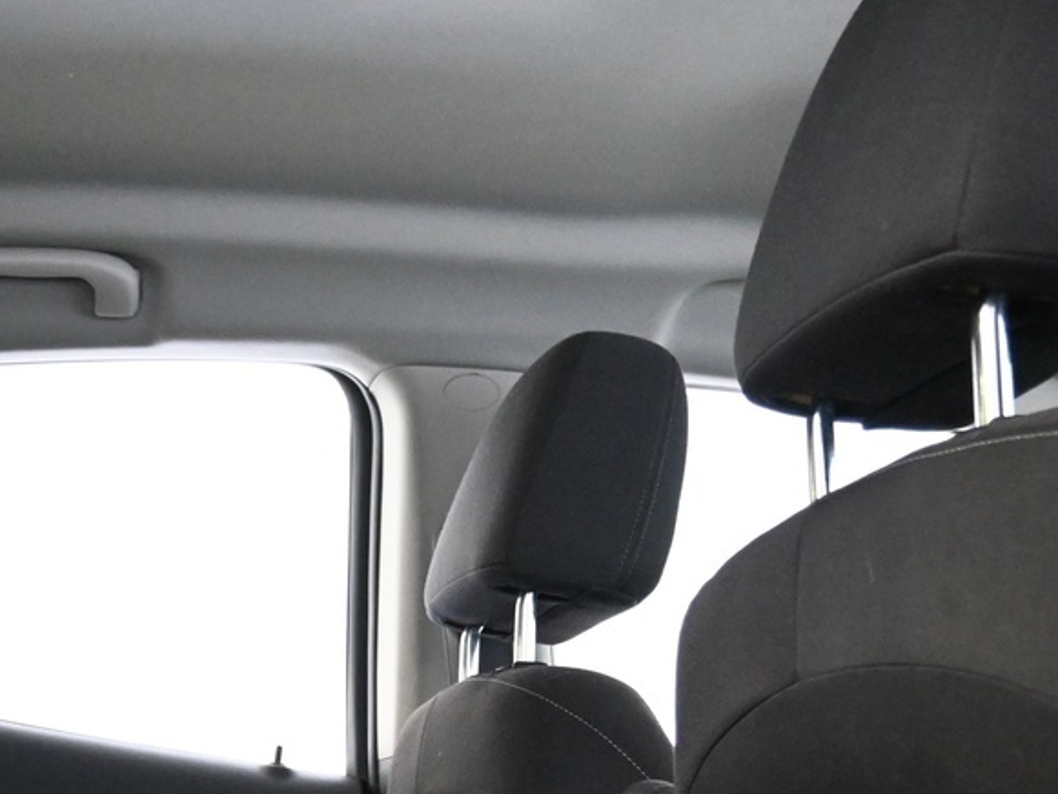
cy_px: 903
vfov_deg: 20.4
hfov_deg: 27.0
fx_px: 2089
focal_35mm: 68
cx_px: 22
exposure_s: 1/25
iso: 5000
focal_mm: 17
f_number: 3.5
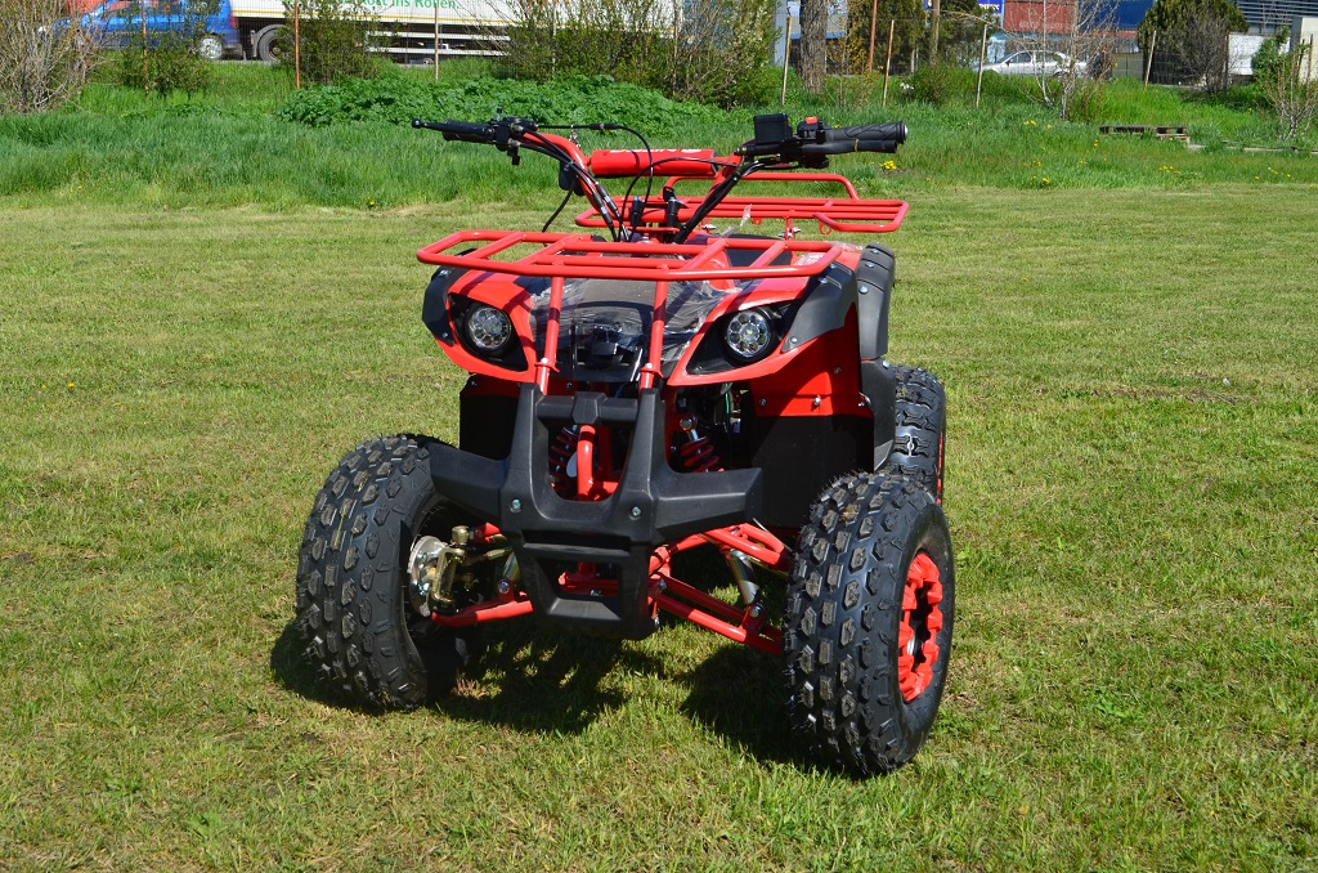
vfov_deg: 30.7
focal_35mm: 44
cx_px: 659
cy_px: 436
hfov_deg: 45.0
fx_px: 1589
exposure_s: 1/125
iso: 110
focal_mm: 29
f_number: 11
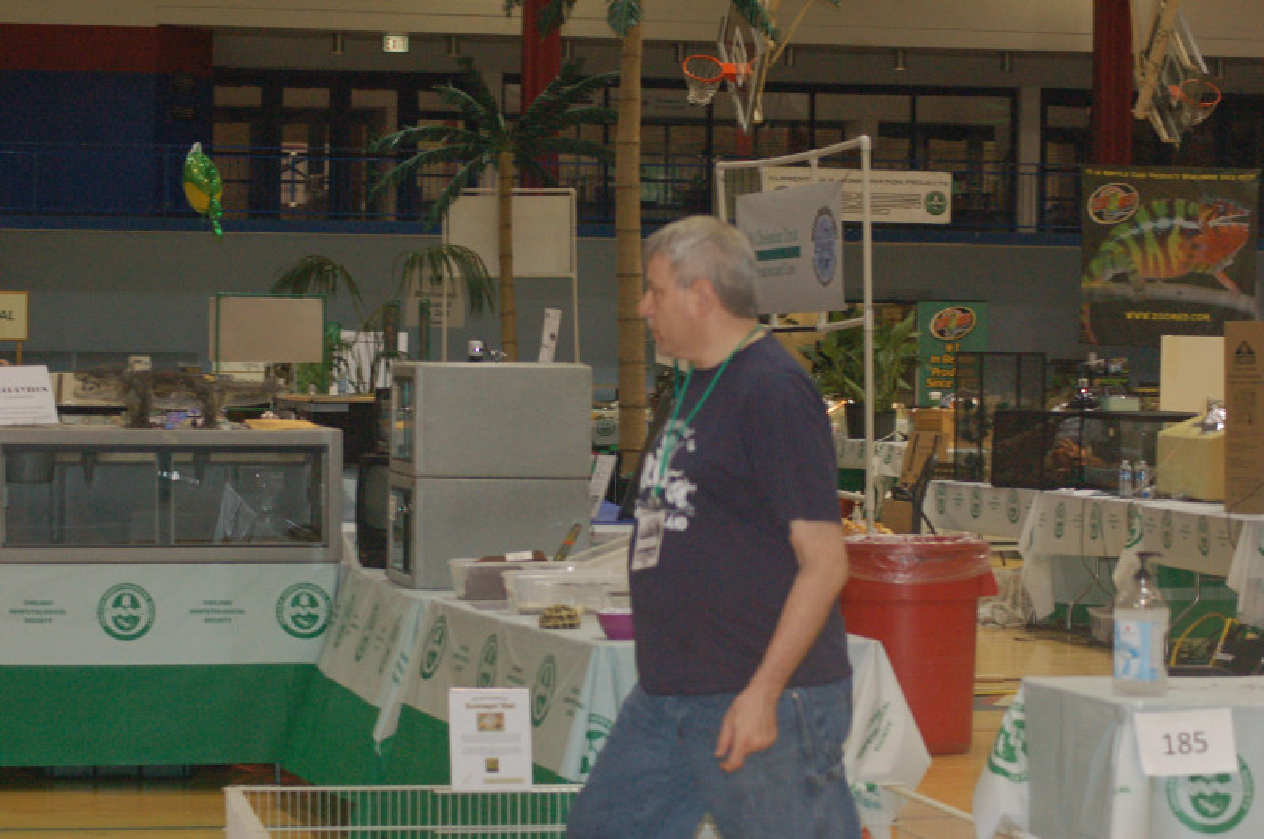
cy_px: 420
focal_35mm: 105
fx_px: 3681
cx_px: 632
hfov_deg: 19.5
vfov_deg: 13.0
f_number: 5.6
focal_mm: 70
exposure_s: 1/125
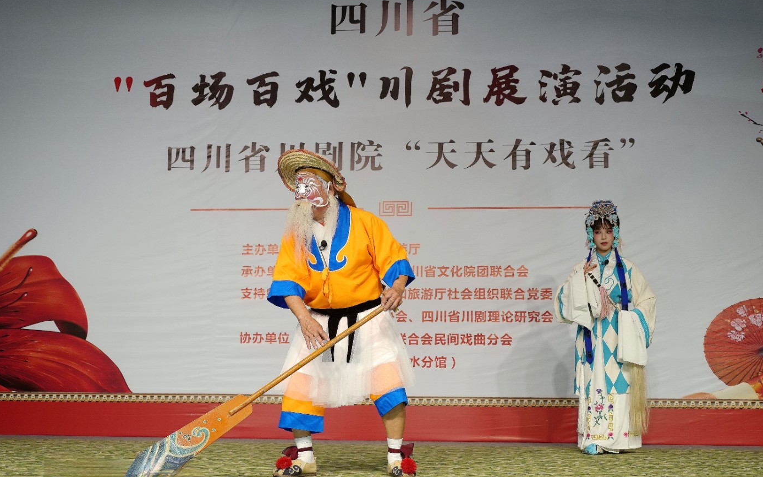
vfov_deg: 35.3
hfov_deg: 54.0
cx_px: 383
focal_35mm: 36
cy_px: 240
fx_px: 749
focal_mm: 35
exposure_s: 1/160
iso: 320
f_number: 4
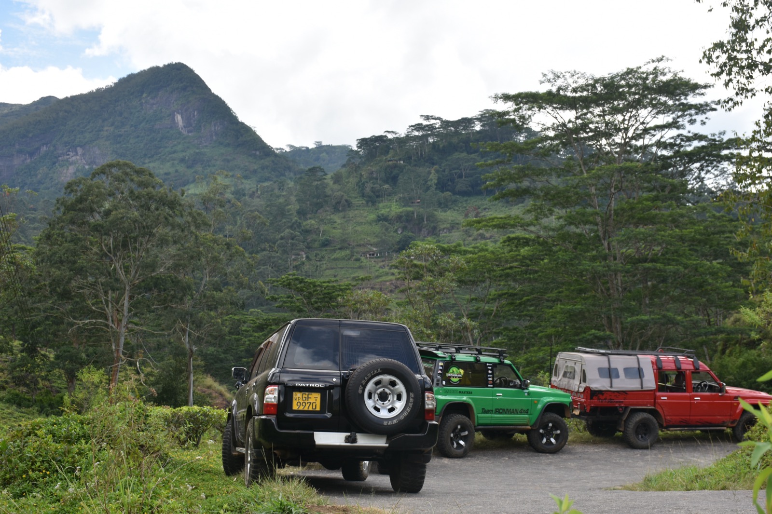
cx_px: 386
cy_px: 257
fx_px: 1093
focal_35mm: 51
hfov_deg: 38.9
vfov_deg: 26.5
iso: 100
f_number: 7.1
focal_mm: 34
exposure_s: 1/200
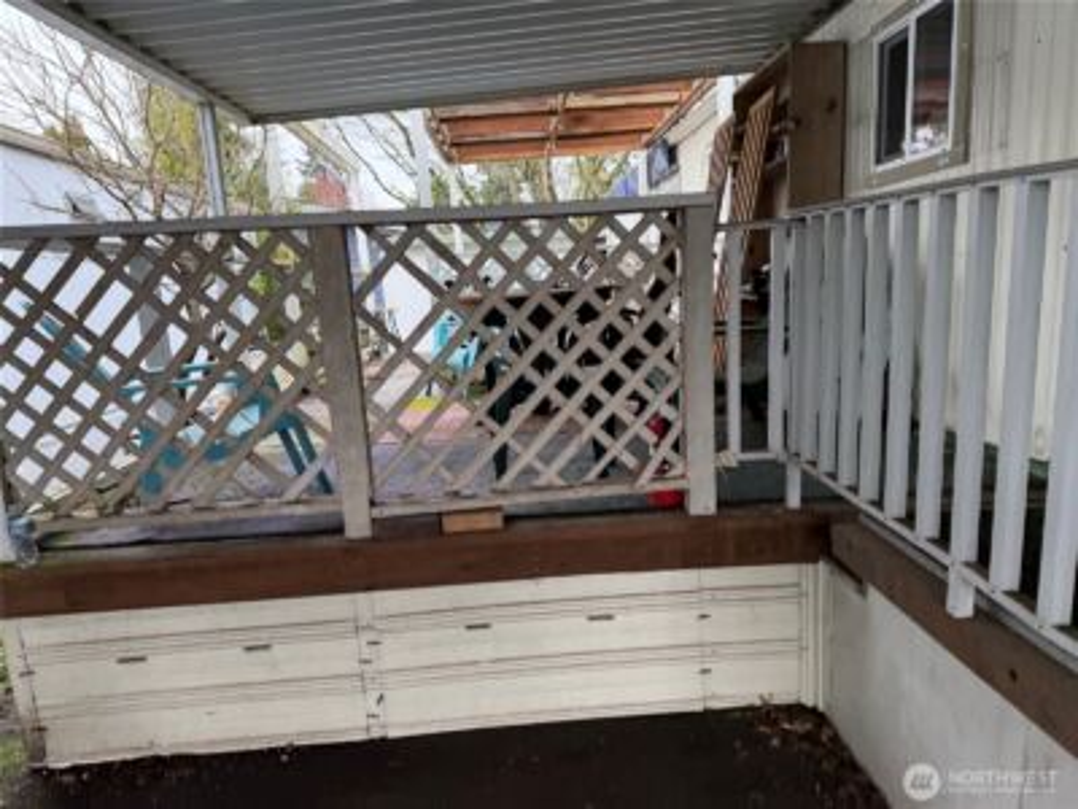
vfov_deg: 56.8
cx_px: 539
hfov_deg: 71.6
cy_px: 404
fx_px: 747
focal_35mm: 24
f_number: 1.78
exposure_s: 1/121
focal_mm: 6.76
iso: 125
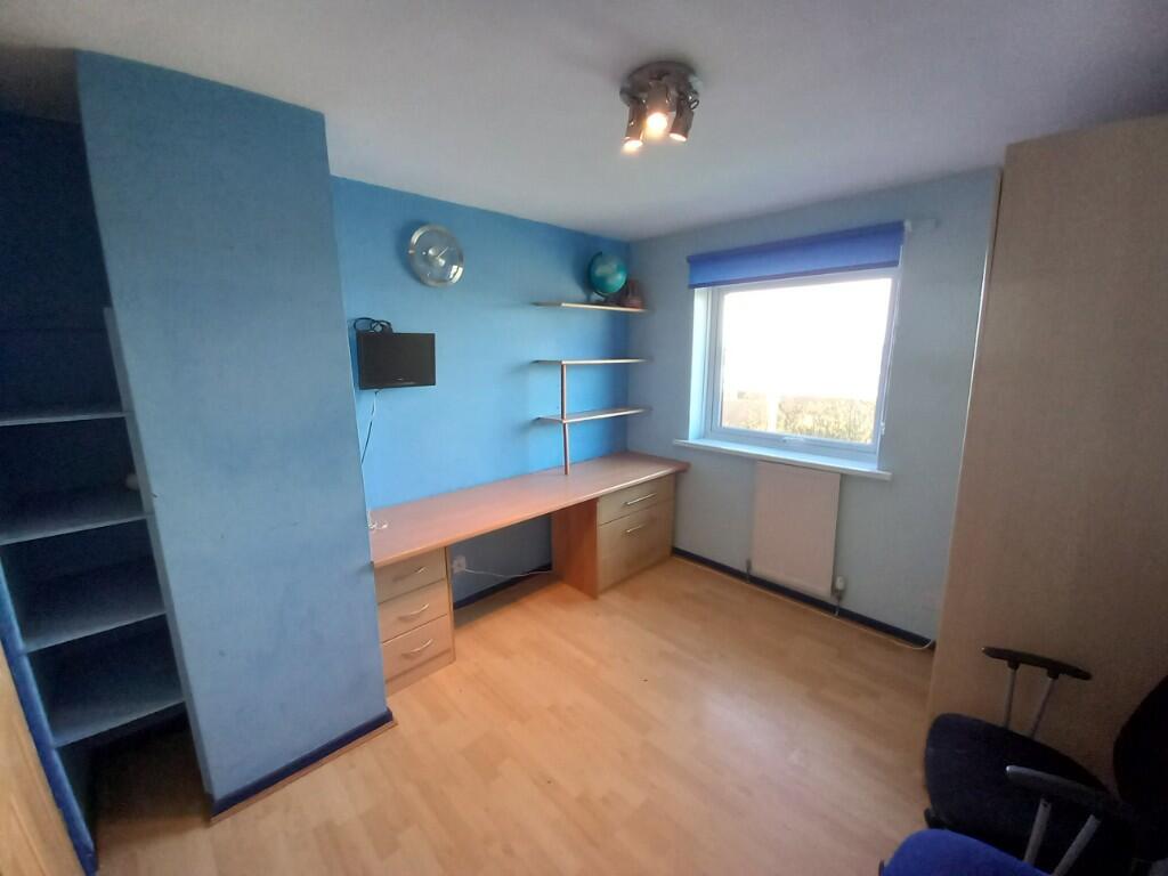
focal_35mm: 13
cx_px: 584
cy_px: 438
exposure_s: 1/33
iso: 160
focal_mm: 1.13
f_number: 2.2
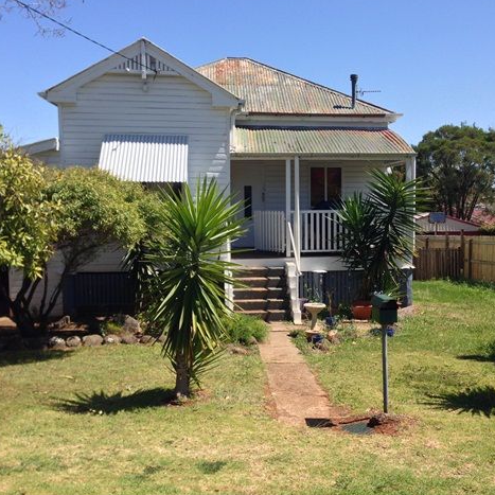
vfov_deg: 41.9
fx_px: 647
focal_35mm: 40
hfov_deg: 41.7
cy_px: 245
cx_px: 295
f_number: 2.4
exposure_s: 1/1130
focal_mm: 4.12
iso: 50
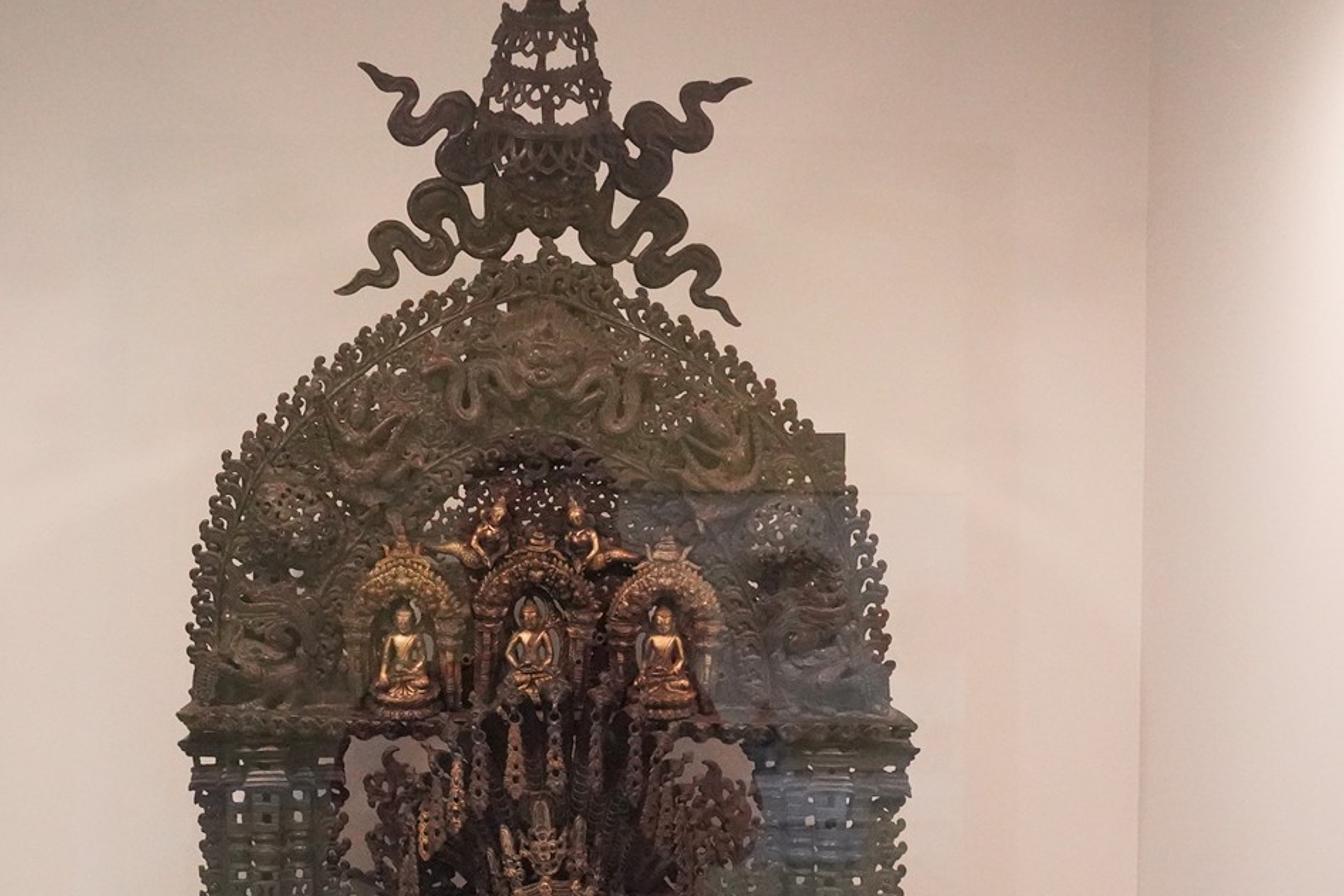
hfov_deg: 28.0
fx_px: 2688
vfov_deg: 18.6
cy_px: 805
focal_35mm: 72
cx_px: 518
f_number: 5.6
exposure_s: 1/100
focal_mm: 34
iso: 12800
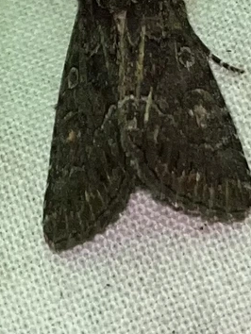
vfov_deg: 39.0
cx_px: 146
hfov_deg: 30.9
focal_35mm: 47
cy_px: 72
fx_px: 454
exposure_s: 1/81
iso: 32
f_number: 1.6
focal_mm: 5.1
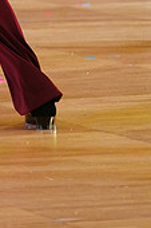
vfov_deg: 3.8
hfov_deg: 2.6
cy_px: -148
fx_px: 3360
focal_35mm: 533
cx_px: -105
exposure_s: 1/400
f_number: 4
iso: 2500
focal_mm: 156
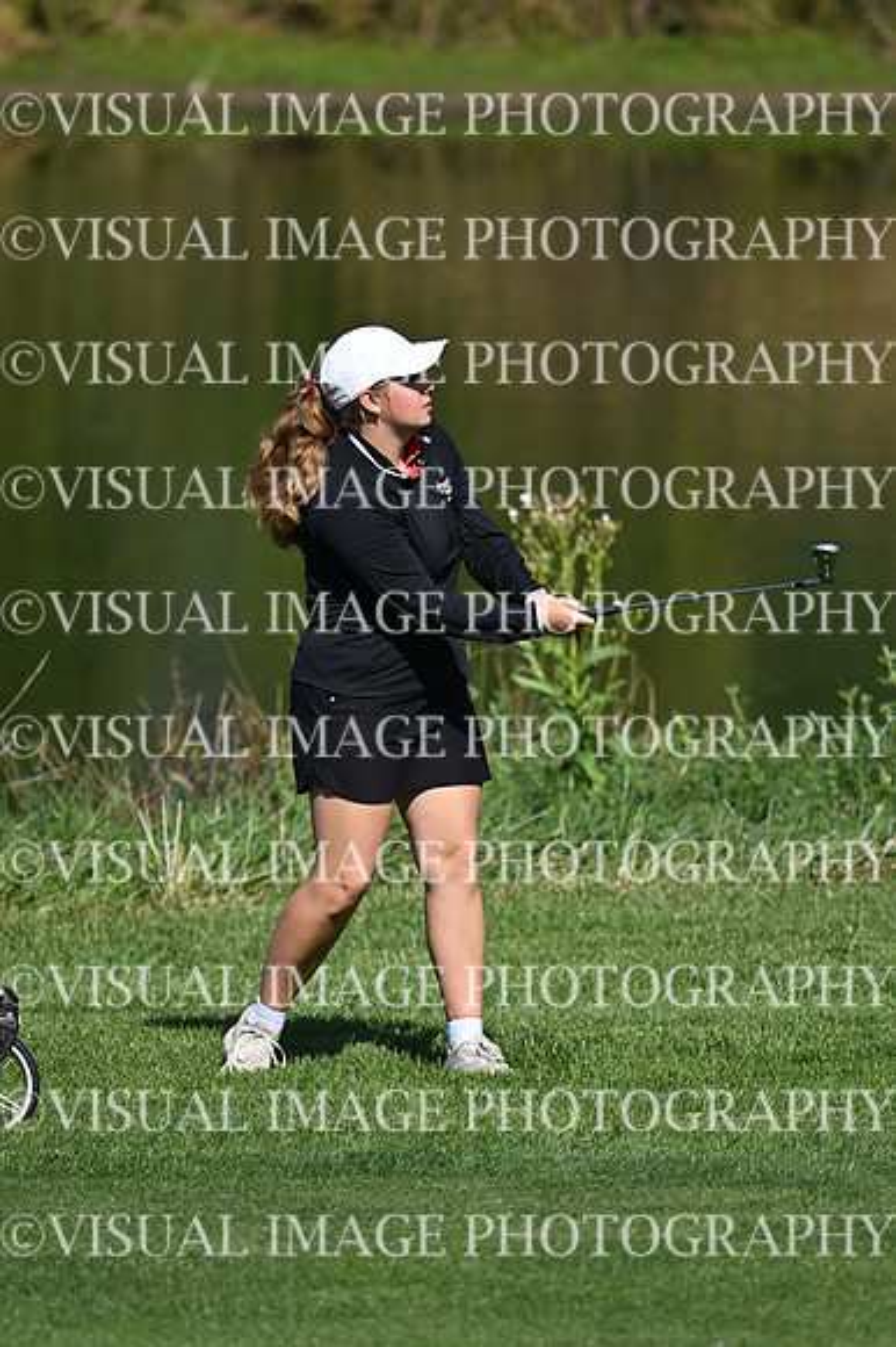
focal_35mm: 600
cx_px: 448
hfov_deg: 2.3
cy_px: 674
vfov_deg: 3.4
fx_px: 22425
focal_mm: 400
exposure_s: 1/3200
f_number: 4.5
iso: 320
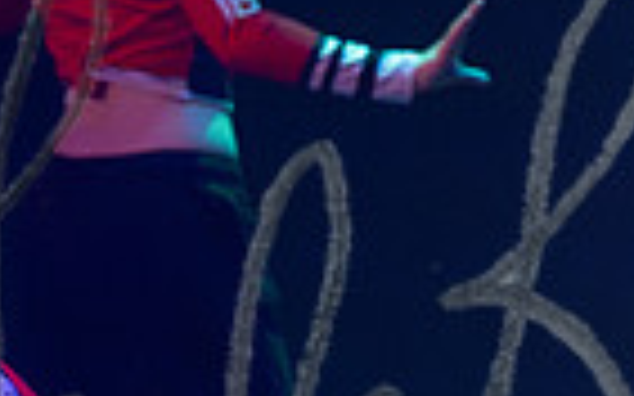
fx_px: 9292
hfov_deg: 3.9
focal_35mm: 538
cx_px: 751
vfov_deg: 2.4
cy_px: 266
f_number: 4
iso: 5000
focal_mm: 110
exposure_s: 1/500
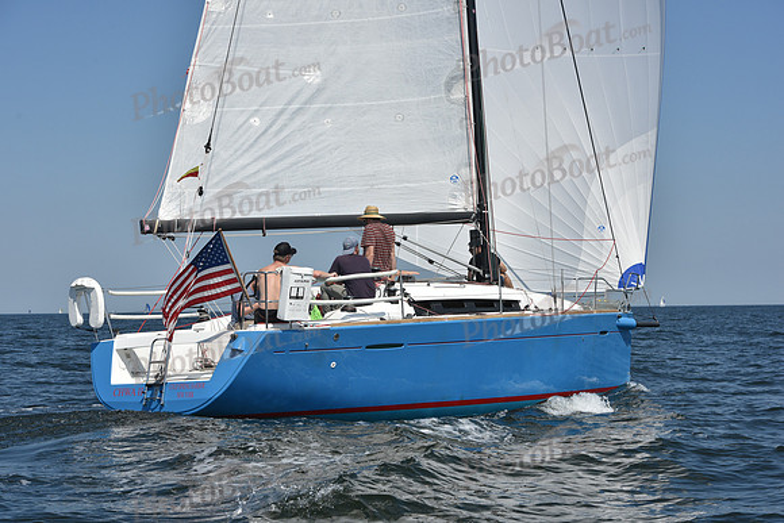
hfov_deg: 28.8
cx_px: 392
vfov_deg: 19.5
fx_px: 1525
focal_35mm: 70
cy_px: 262
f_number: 9
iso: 250
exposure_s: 1/1250
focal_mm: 70
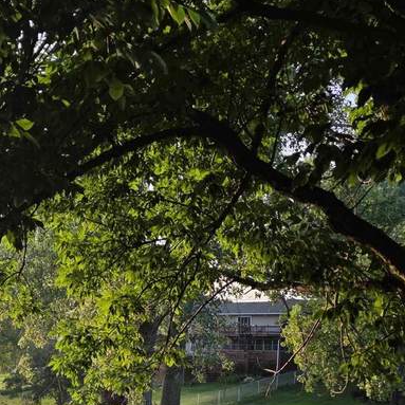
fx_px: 900
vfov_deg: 24.5
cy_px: 383
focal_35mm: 68
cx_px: -69
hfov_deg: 23.4
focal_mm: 6.3
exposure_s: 1/2210
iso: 80
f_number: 1.7
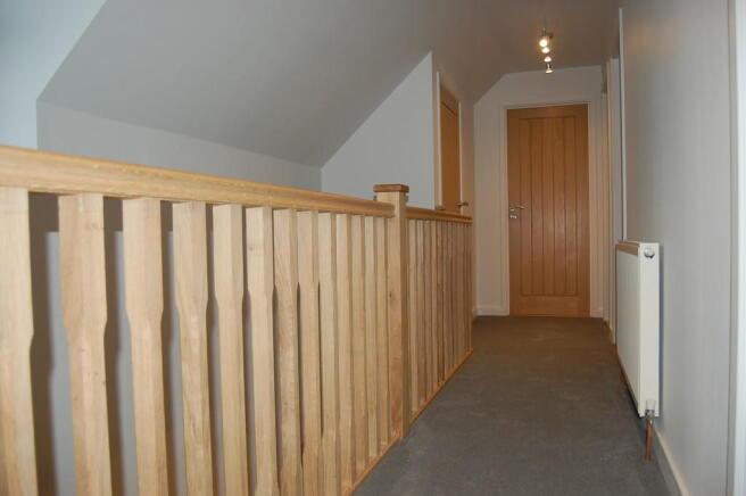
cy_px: 248
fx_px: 559
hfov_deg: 67.4
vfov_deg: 47.8
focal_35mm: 27
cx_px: 373
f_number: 3.5
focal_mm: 18
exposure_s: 1/60
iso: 200
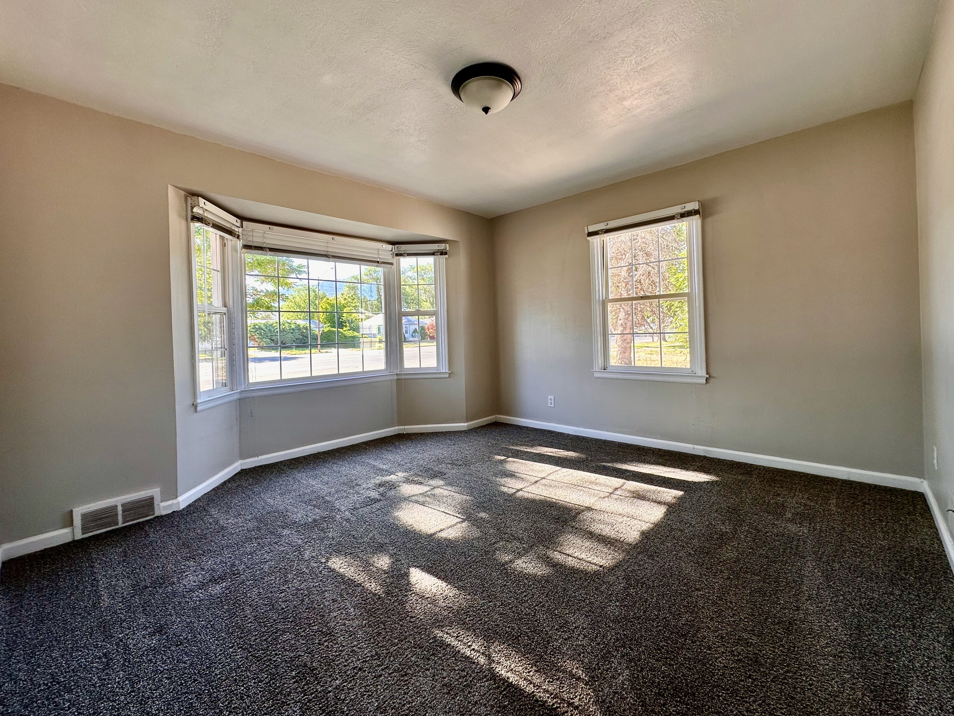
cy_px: 335
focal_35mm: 15
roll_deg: +1.5
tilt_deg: -0.7
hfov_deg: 98.2
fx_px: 413
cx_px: 472
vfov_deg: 81.7
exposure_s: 1/99
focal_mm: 2.22
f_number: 2.2
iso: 50
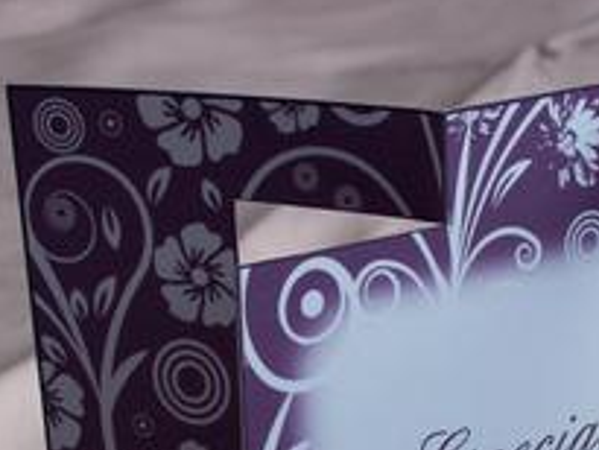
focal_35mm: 143
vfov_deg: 10.3
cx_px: 535
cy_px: 476
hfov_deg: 13.7
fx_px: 2476
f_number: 3.6
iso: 80
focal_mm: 10.8
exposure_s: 1/113
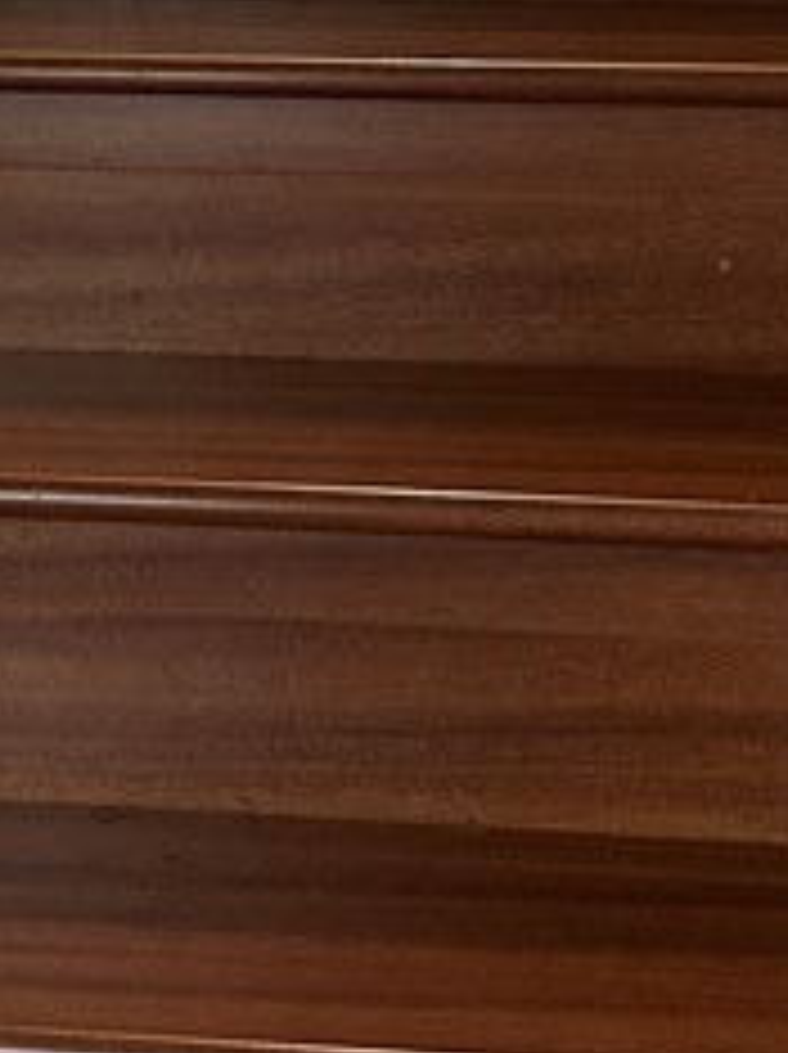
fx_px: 3466
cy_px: 104
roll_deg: -0.6
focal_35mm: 114
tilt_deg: -10.3
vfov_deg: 17.0
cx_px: -18
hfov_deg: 12.8
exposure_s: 1/60
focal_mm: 5.7
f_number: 1.5
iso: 250
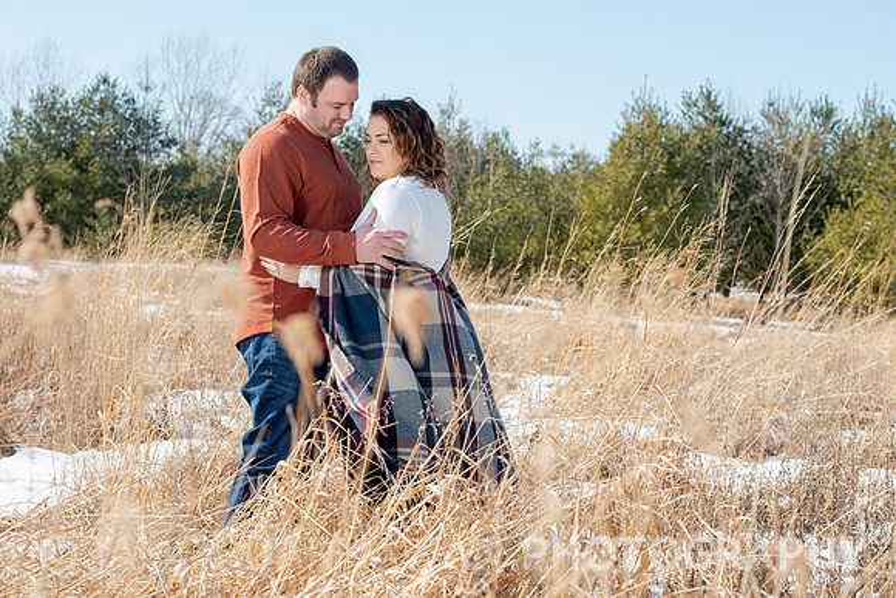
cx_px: 446
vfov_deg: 18.6
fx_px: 1825
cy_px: 299
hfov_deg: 27.6
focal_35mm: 73
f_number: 8
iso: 100
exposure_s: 1/250
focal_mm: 70
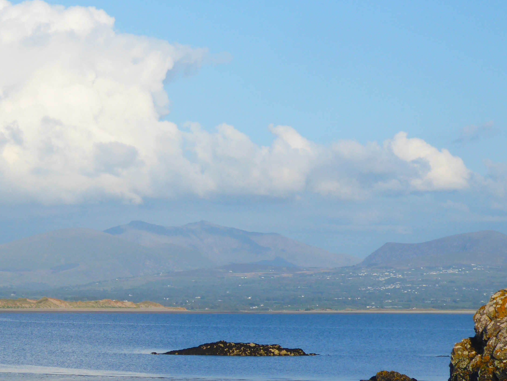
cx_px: 62
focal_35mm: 136
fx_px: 1992
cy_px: 260
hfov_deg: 14.4
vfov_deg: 10.9
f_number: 4.6
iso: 80
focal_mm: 13.2
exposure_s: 1/400
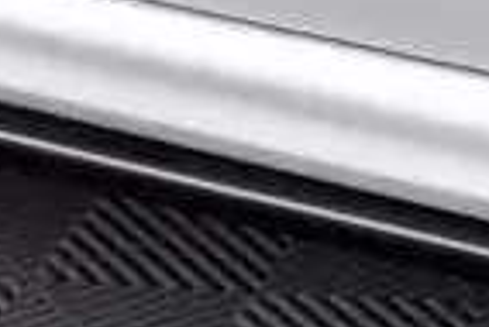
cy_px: 84
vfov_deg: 5.6
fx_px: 3345
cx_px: 1006
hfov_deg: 8.0
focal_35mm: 246
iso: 500
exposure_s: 1/125
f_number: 2.5
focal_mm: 35
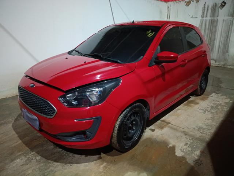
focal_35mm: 26
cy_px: 88
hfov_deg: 67.3
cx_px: 117
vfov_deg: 53.1
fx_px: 176
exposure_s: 1/24
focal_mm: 4.81
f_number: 1.8
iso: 5805
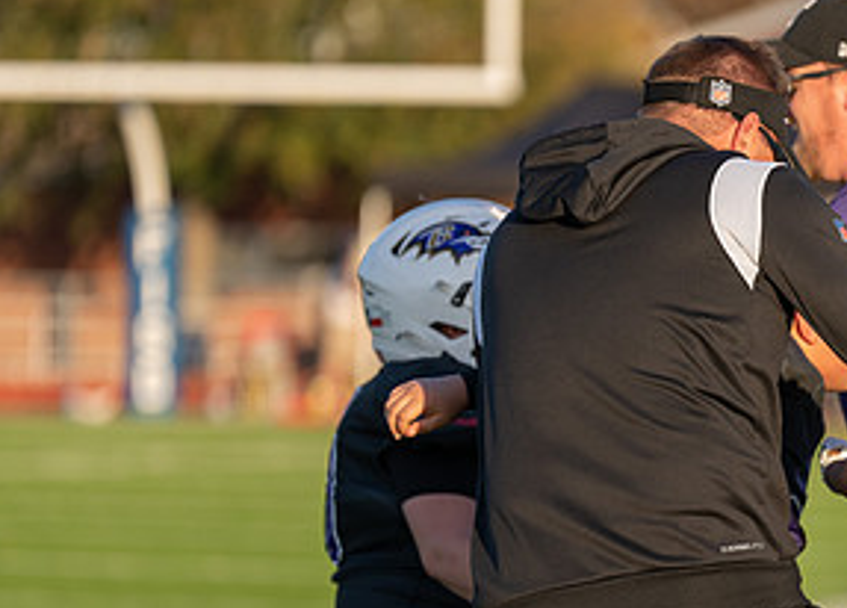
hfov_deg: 5.0
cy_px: 470
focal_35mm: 402
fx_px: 9686
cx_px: 826
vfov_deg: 3.6
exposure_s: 1/640
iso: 100
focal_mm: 170
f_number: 2.8
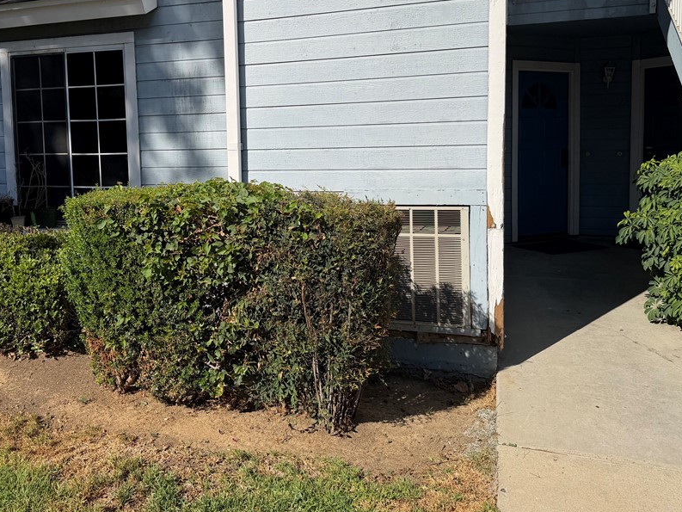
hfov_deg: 57.9
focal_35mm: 31
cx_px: 278
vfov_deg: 45.0
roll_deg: +1.4
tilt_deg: -3.6
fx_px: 611
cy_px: 185
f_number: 1.78
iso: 80
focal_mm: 6.76
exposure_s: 1/8130
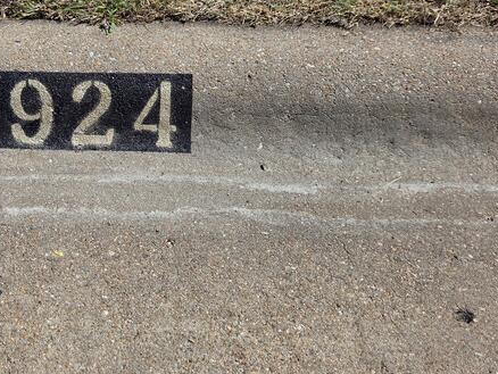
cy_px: 116
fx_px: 605
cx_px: 82
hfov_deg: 42.3
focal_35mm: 42
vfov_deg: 34.0
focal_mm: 5.4
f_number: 1.8
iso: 80
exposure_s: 1/7075
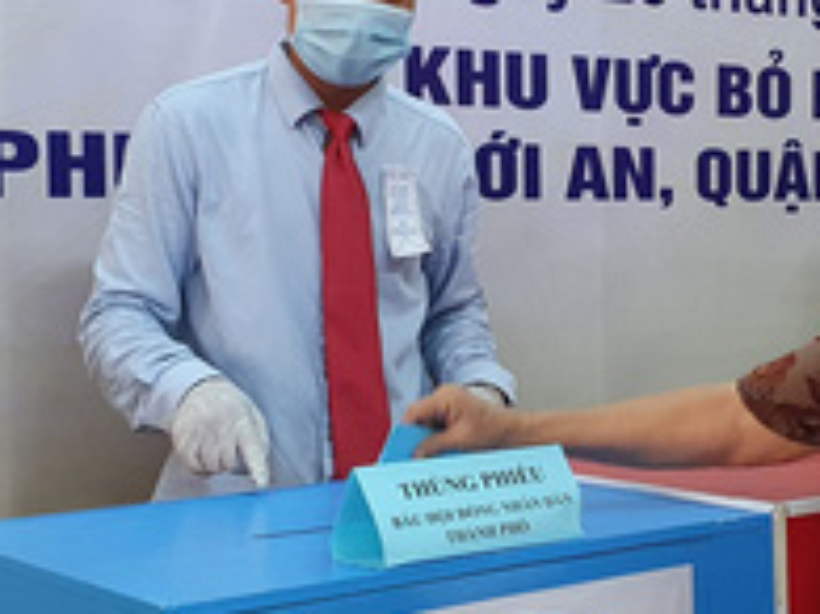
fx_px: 1705
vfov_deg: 20.4
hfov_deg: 26.9
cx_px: 551
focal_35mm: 72
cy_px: 280
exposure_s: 1/50
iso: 400
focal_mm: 4.32
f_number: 2.4
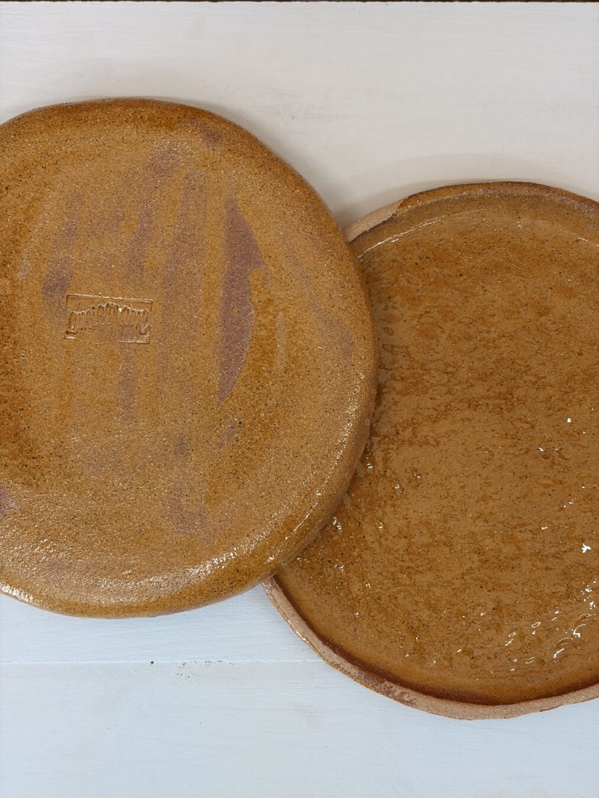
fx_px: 1199
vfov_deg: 36.8
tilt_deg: -86.5
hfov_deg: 28.0
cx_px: 300
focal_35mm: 52
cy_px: 399
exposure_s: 1/100
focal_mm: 5.96
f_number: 1.6
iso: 40
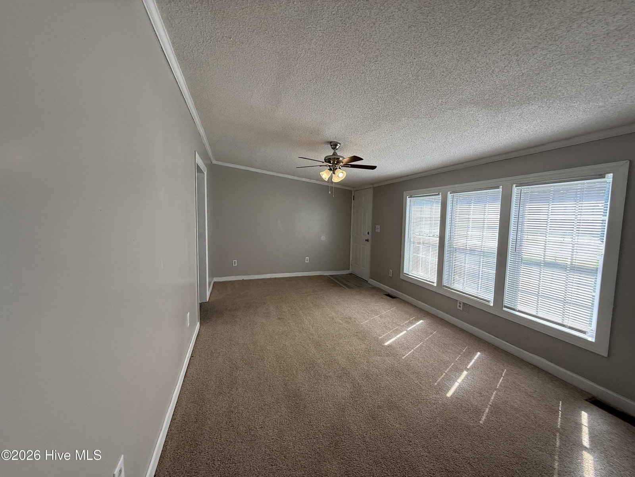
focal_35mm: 14
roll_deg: -1.4
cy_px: 238
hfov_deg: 102.1
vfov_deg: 85.7
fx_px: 257
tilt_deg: -4.9
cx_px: 318
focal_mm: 2.22
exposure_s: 1/255
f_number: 2.2
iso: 64
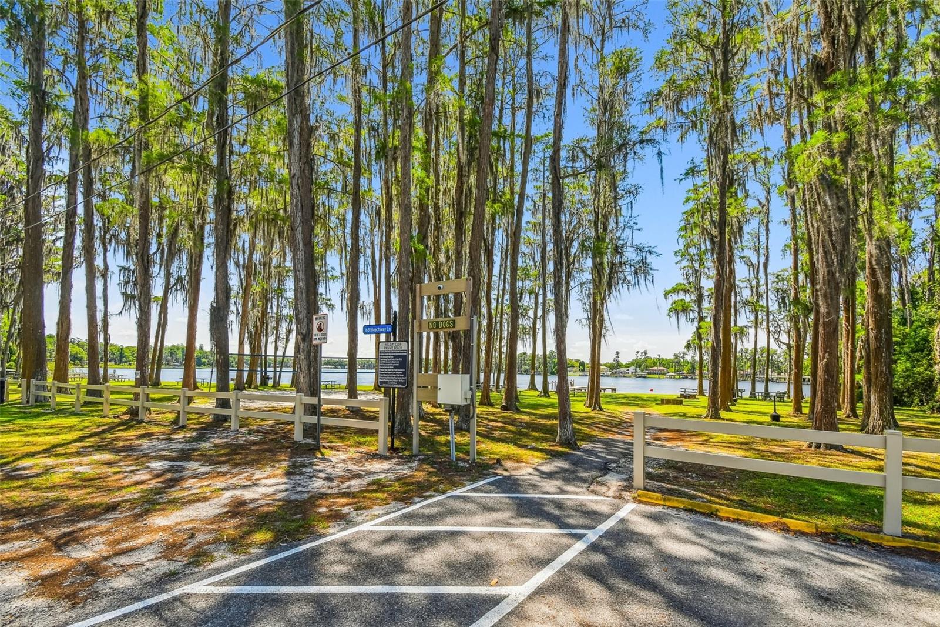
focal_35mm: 15
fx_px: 392
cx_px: 470
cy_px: 314
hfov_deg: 100.4
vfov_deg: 77.3
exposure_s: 1/160
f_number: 7.1
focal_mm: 10
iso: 100
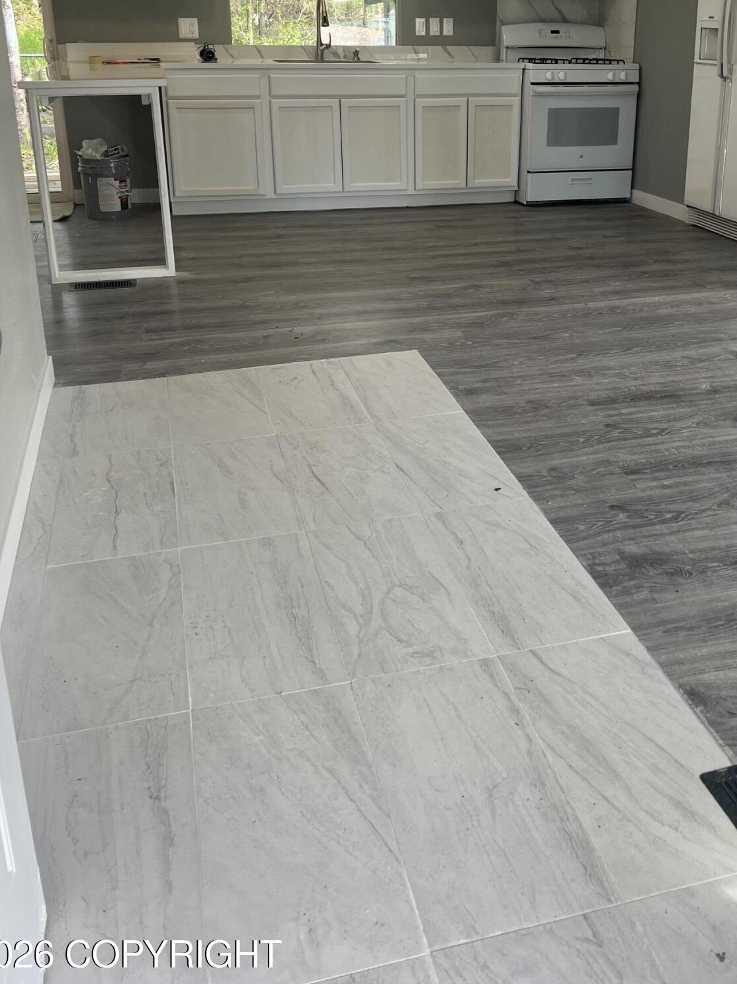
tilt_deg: -16.4
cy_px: 353
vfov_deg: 51.9
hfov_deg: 40.5
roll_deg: -2.3
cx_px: 437
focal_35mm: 35
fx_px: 994
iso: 32
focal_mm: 5.7
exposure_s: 1/136
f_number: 1.5
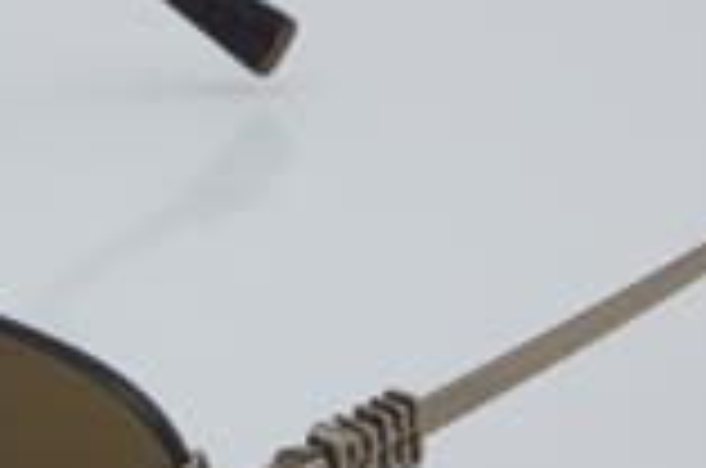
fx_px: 3738
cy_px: 306
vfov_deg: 7.2
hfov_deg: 10.8
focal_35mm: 191
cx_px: 126
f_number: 32
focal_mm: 50
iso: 100
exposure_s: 1/4
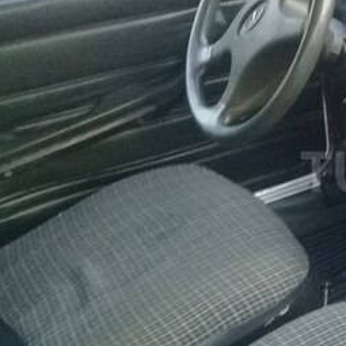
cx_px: 440
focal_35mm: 71
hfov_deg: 22.1
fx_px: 803
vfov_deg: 24.3
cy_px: 172
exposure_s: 1/17
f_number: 2.2
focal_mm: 3.3
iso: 200
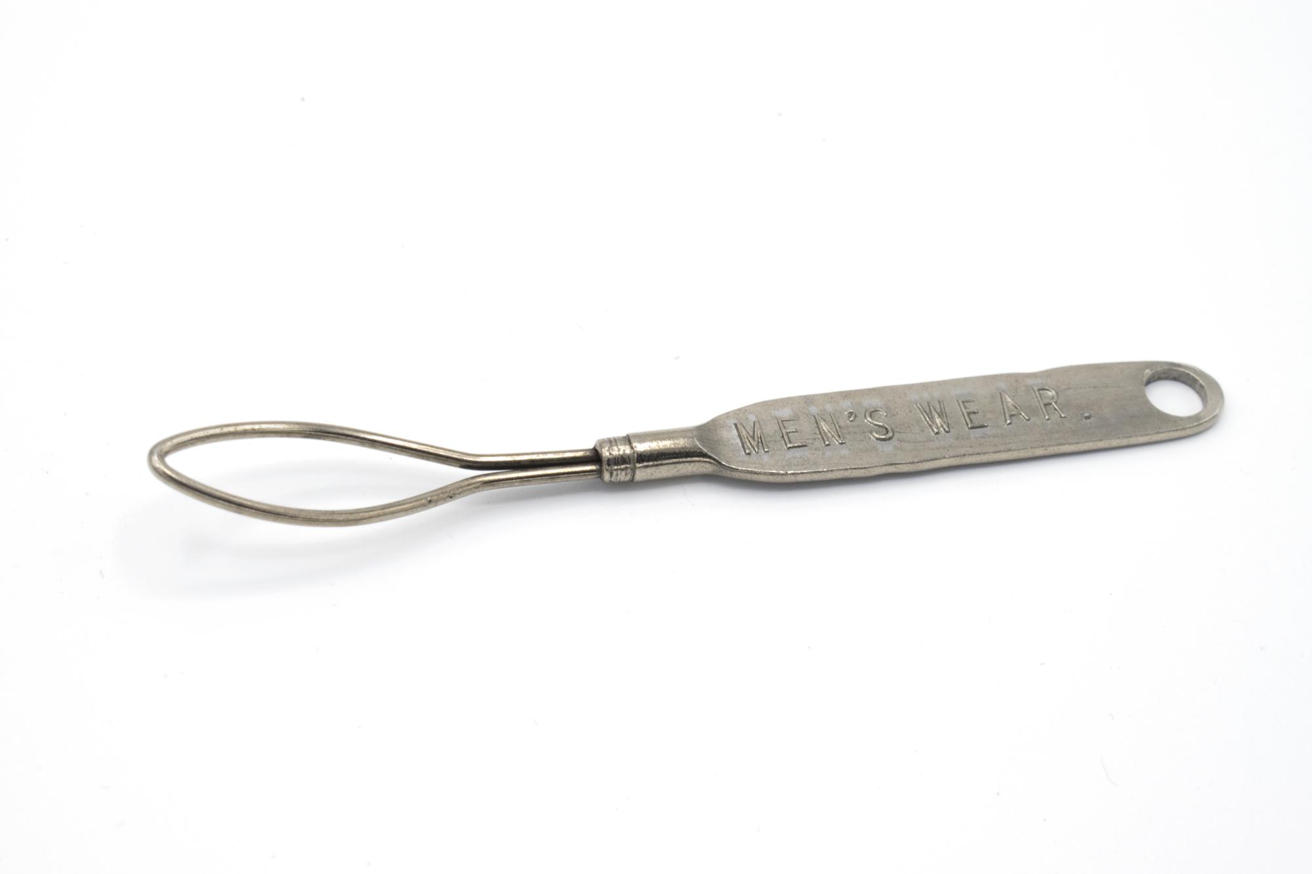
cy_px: 437
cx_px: 656
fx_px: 3006
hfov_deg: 24.6
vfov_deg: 16.6
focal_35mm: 82
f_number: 16
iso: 200
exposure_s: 1/60
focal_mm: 55
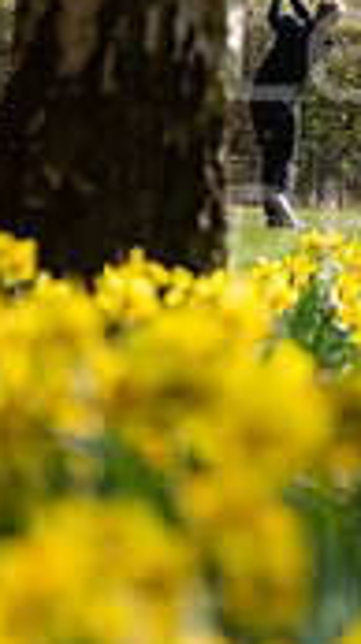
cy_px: 74
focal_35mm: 562
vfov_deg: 3.8
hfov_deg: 2.2
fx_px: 9587
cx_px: 707
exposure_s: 1/1000
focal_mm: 160
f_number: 6.3
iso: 250
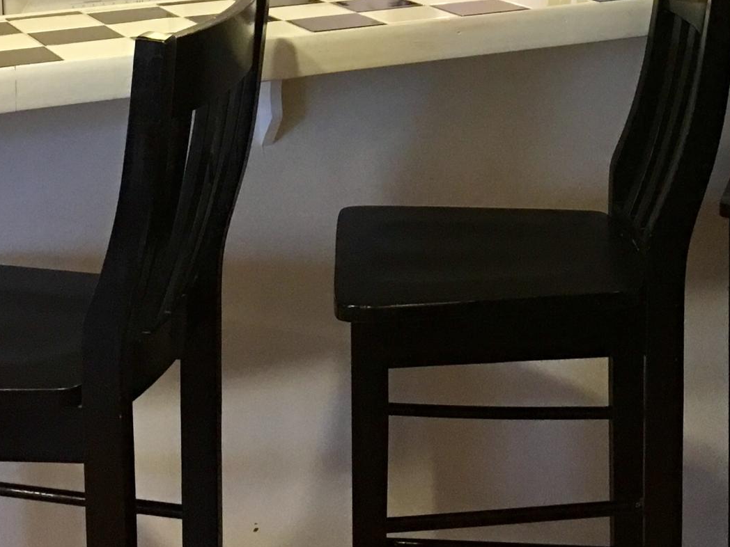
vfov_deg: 16.9
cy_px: -137
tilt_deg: -3.5
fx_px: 1750
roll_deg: +1.5
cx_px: 403
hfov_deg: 23.5
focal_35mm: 83
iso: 80
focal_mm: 4.15
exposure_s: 1/15
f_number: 2.2
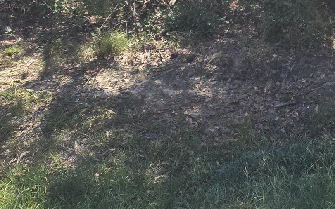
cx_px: 336
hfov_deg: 35.7
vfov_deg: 23.2
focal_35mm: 51
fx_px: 466
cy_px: -41
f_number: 2.2
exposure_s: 1/748
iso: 50
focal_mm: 2.2
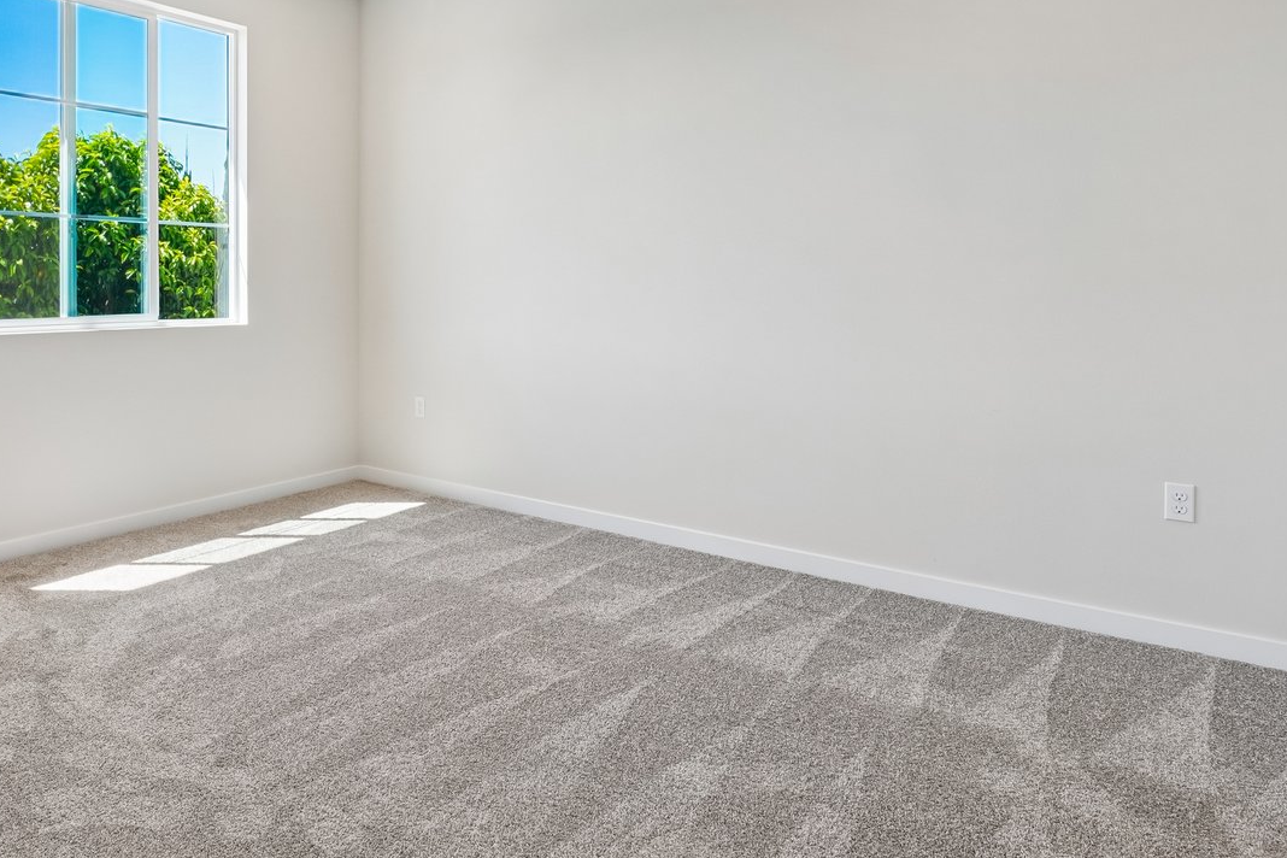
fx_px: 822
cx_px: 427
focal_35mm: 23
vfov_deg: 53.9
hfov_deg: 73.7
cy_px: 278
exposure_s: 1/30
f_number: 8
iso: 160
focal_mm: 12
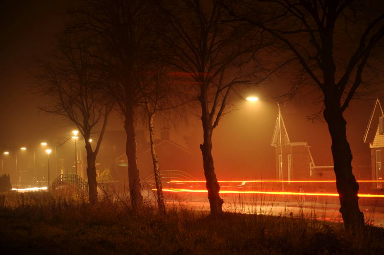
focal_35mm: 158
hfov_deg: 13.1
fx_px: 1678
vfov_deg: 8.7
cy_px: 128
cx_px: 192
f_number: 5.6
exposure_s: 6
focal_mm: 105
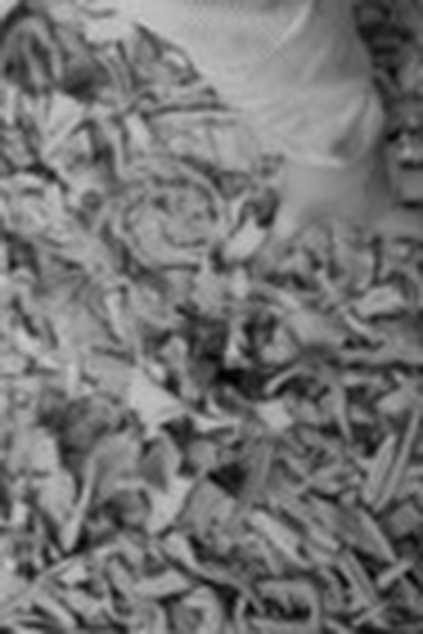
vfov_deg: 18.4
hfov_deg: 13.0
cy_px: -225
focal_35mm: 102
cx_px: -122
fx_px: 1798
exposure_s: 1/200
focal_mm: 24
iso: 250
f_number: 2.8
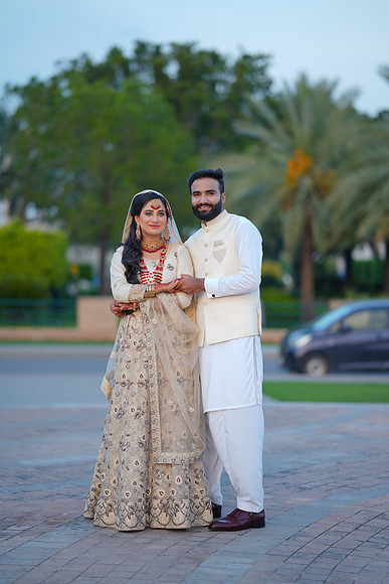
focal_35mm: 85
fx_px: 1377
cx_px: 194
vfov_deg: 23.9
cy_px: 292
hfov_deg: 16.1
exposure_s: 1/400
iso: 80
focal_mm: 85
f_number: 1.4
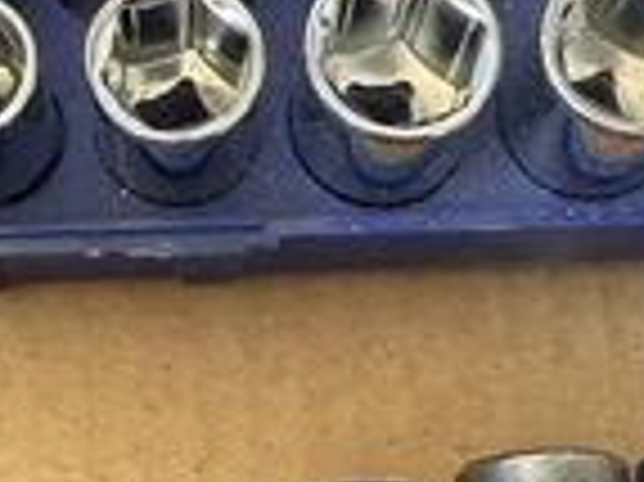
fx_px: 1245
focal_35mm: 67
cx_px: 315
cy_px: 468
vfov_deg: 21.2
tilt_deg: -79.3
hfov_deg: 29.0
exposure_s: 1/121
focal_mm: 2.22
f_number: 2.2
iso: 320
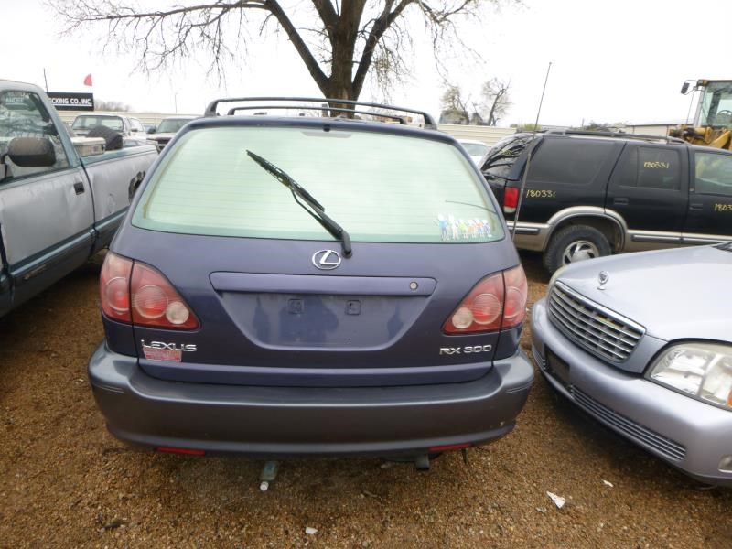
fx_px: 529
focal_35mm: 25
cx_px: 366
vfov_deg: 54.9
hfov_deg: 69.4
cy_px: 274
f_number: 3.9
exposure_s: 1/80
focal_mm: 4.5
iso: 100
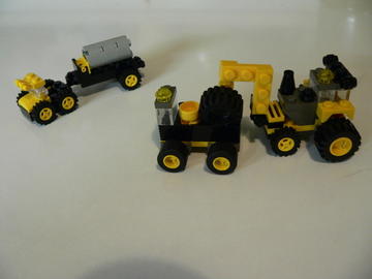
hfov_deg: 51.4
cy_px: 140
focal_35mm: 36
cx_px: 186
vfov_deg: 39.7
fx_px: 387
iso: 200
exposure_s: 1/13
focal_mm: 6
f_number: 2.8
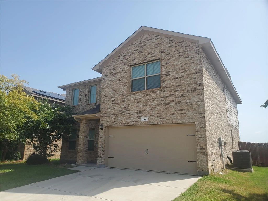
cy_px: 100
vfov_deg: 53.1
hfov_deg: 67.3
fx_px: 201
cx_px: 134
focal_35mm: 26
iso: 50
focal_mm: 4.3
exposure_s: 1/1322
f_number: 2.4
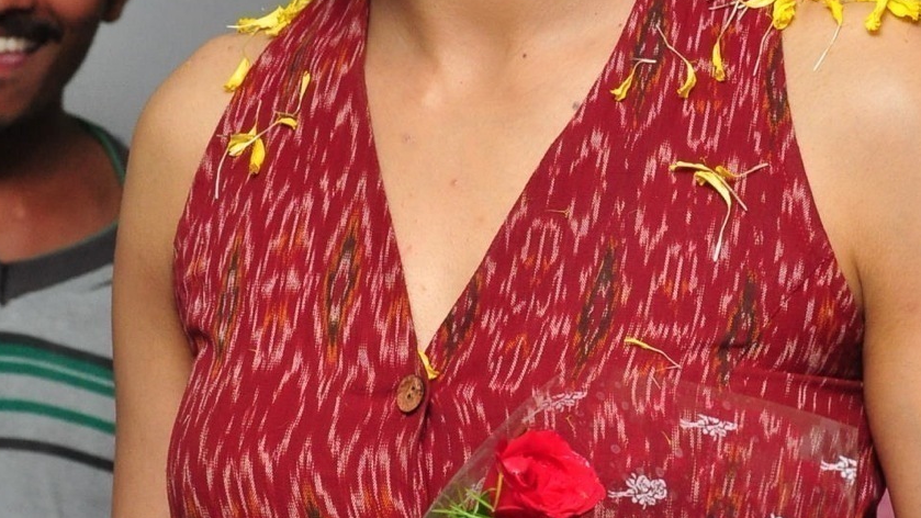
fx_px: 4787
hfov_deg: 11.0
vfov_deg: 6.2
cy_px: 134
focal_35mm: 196
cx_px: 594
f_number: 8
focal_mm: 58
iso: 1250
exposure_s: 1/125
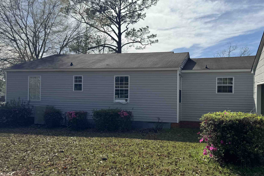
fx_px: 227
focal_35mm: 31
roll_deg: +0.5
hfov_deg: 59.9
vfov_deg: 42.3
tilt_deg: +0.1
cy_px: 96
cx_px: 155
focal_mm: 6.86
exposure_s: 1/5348
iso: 80
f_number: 1.78
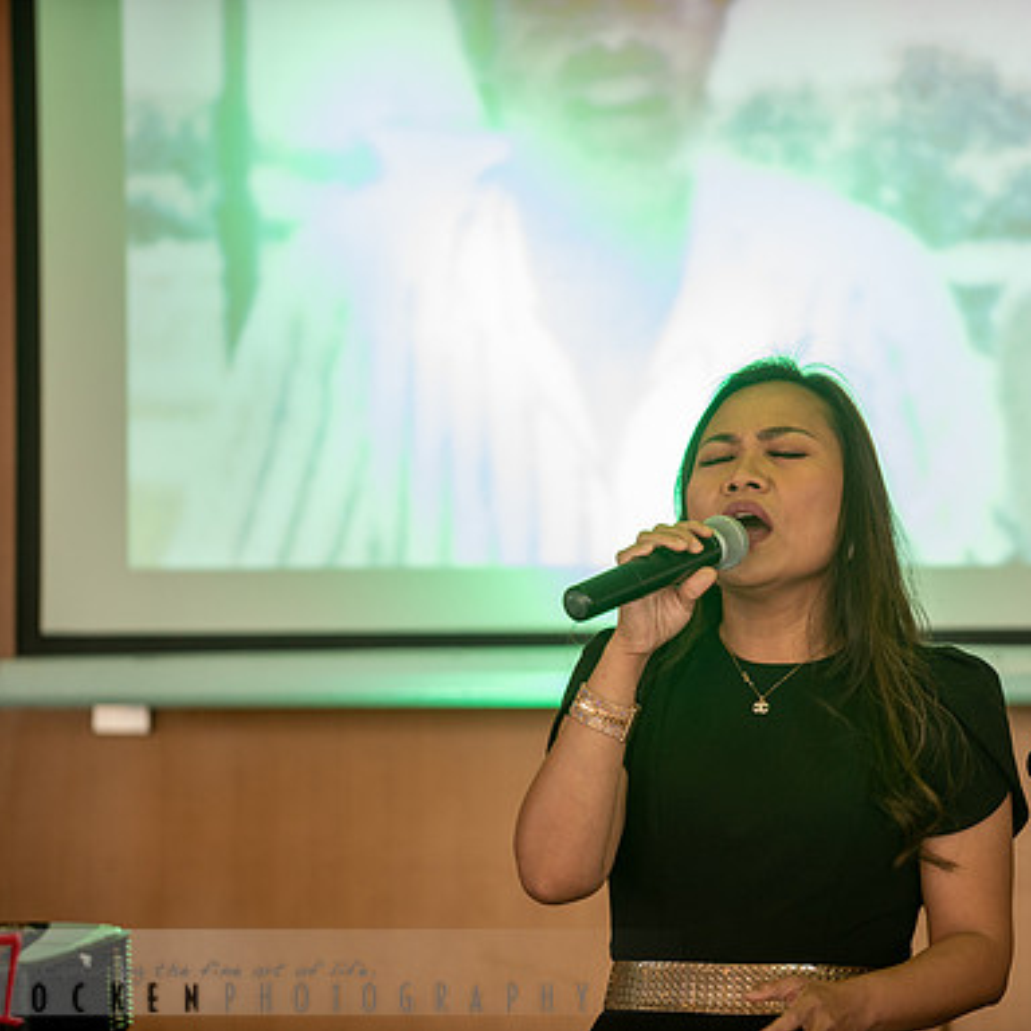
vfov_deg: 6.8
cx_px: 682
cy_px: 516
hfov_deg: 6.8
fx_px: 8660
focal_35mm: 257
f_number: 2.8
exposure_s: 1/200
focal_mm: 200
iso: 800
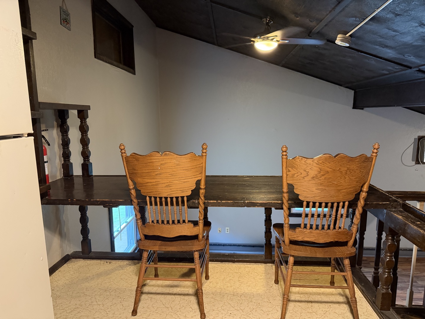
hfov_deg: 71.6
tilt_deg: -9.3
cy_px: 160
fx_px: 295
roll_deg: +0.5
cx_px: 212
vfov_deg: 56.8
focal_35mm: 24
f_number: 1.78
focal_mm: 6.76
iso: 800
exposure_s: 1/40
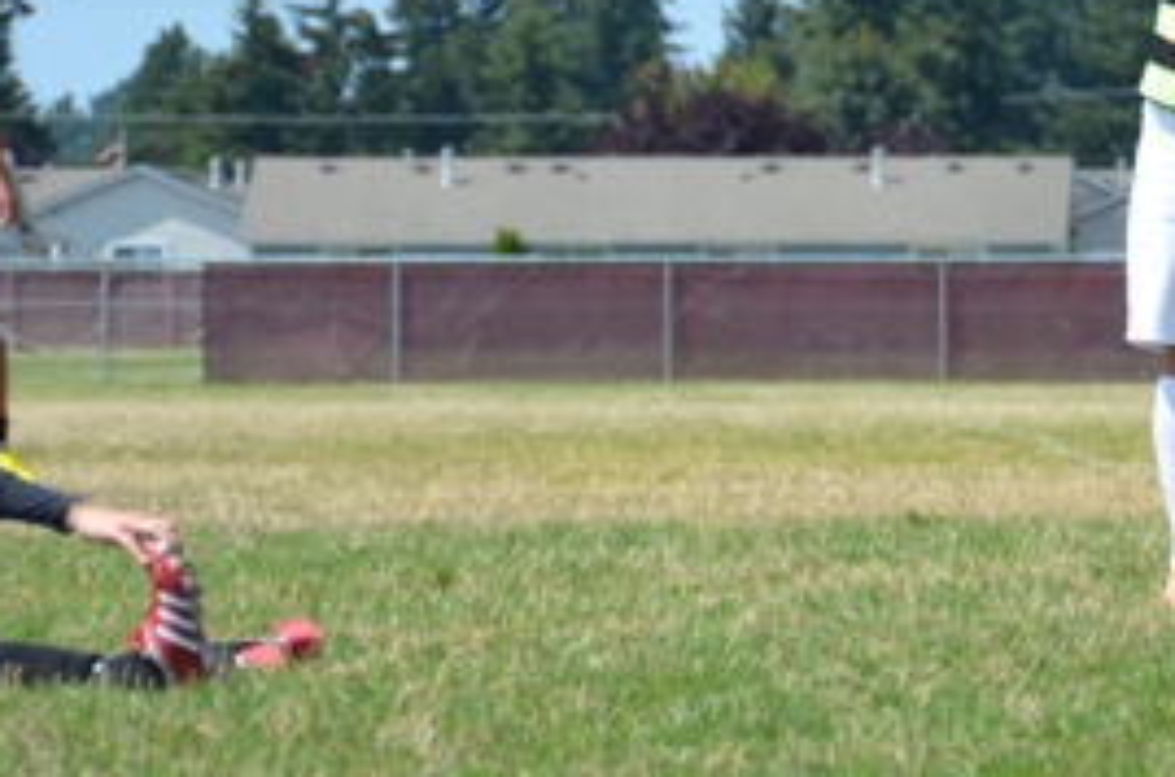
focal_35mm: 375
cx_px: 1350
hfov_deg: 5.5
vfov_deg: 3.6
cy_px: 236
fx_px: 12217
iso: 400
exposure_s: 1/1600
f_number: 5.6
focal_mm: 105
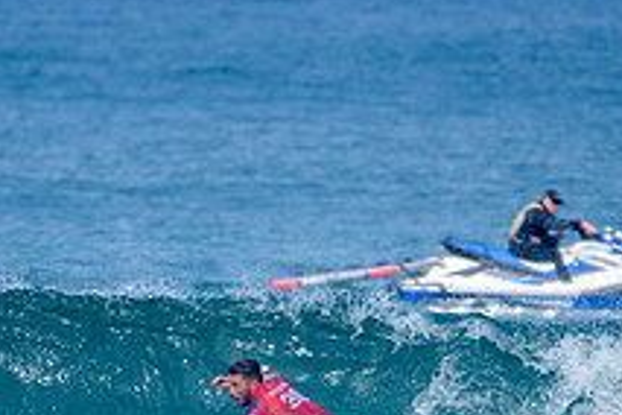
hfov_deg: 1.4
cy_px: 468
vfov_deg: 0.9
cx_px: 281
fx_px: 25707
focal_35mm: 1488
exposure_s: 1/2000
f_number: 5.6
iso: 200
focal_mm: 500
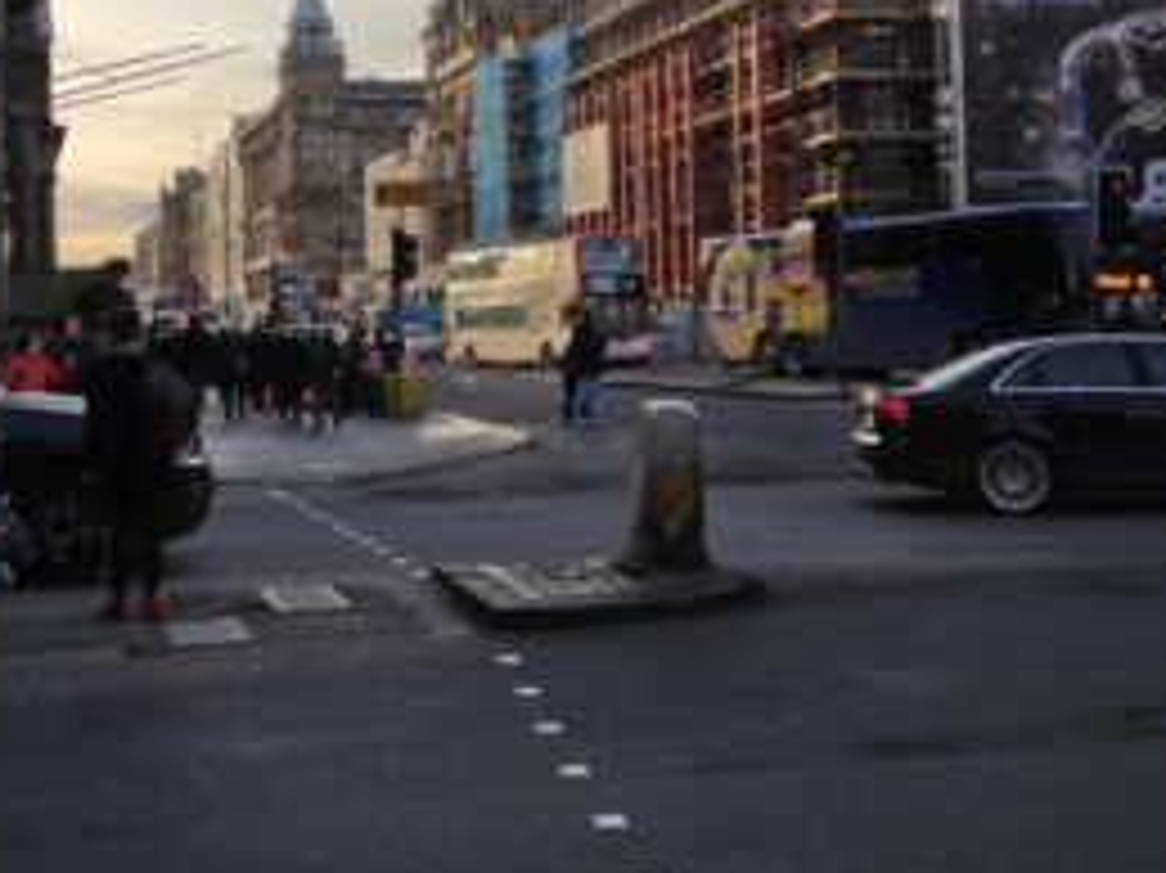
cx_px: 405
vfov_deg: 26.8
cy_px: 266
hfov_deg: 35.3
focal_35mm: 54
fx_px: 1818
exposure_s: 1/464
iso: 50
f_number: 2.4
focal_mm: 4.28
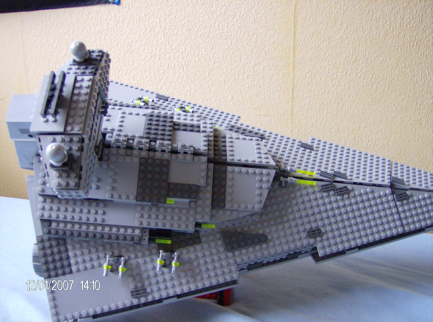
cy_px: 161
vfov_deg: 39.5
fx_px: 449
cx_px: 216
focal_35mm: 36
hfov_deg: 51.5
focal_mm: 6
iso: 200
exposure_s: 1/14.1
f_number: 2.8
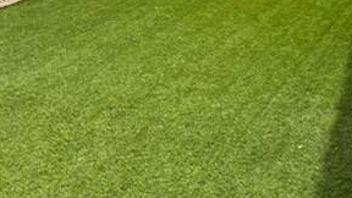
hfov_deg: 33.2
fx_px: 588
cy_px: -23
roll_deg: +2.0
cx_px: 214
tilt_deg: -10.9
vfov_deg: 18.4
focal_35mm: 63
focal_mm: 5.96
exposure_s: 1/3650
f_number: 1.6
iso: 50
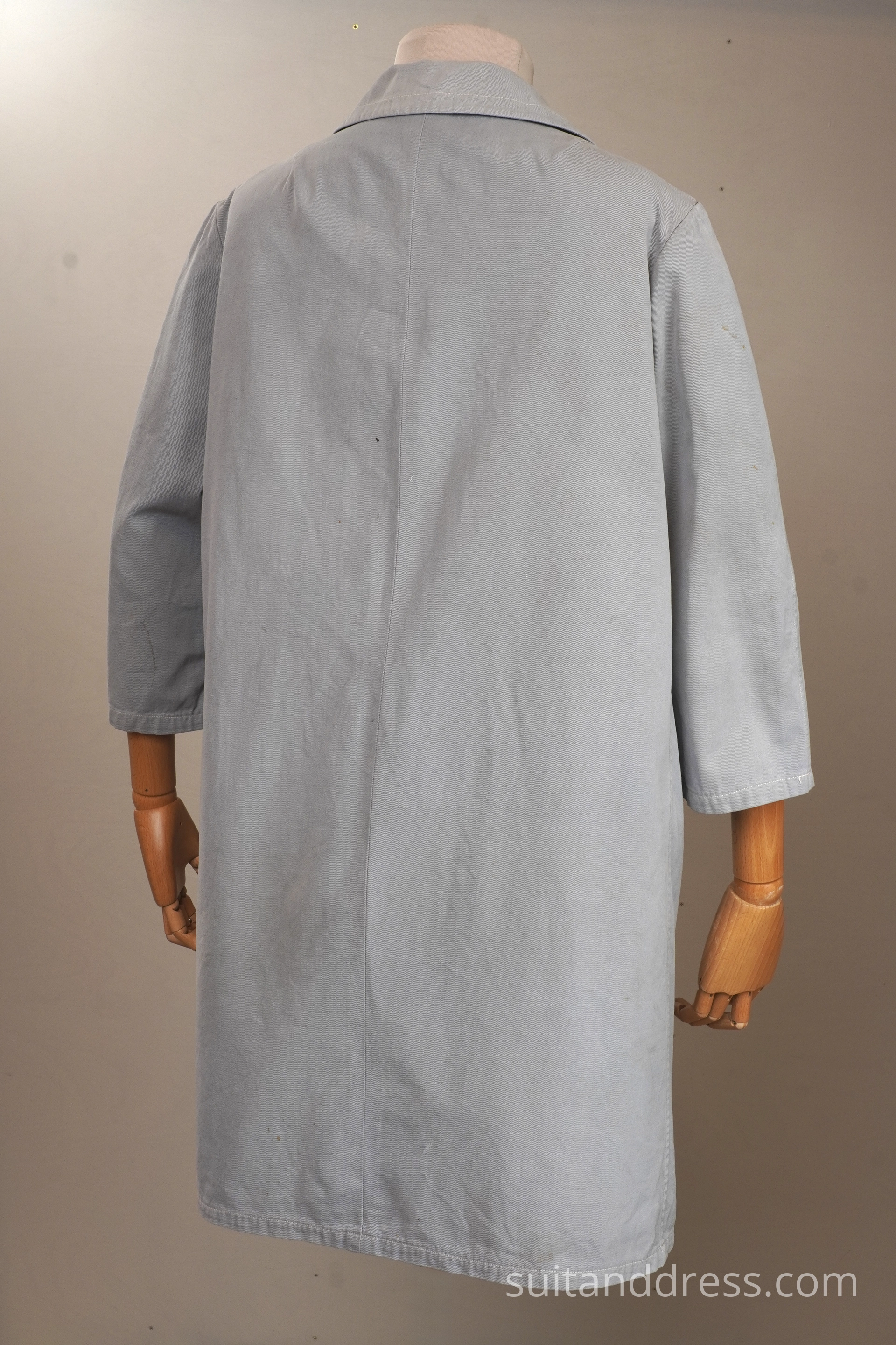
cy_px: 672
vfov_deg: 41.1
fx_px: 1792
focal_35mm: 48
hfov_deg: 28.1
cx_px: 448
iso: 250
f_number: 13
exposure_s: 1/10
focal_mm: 32
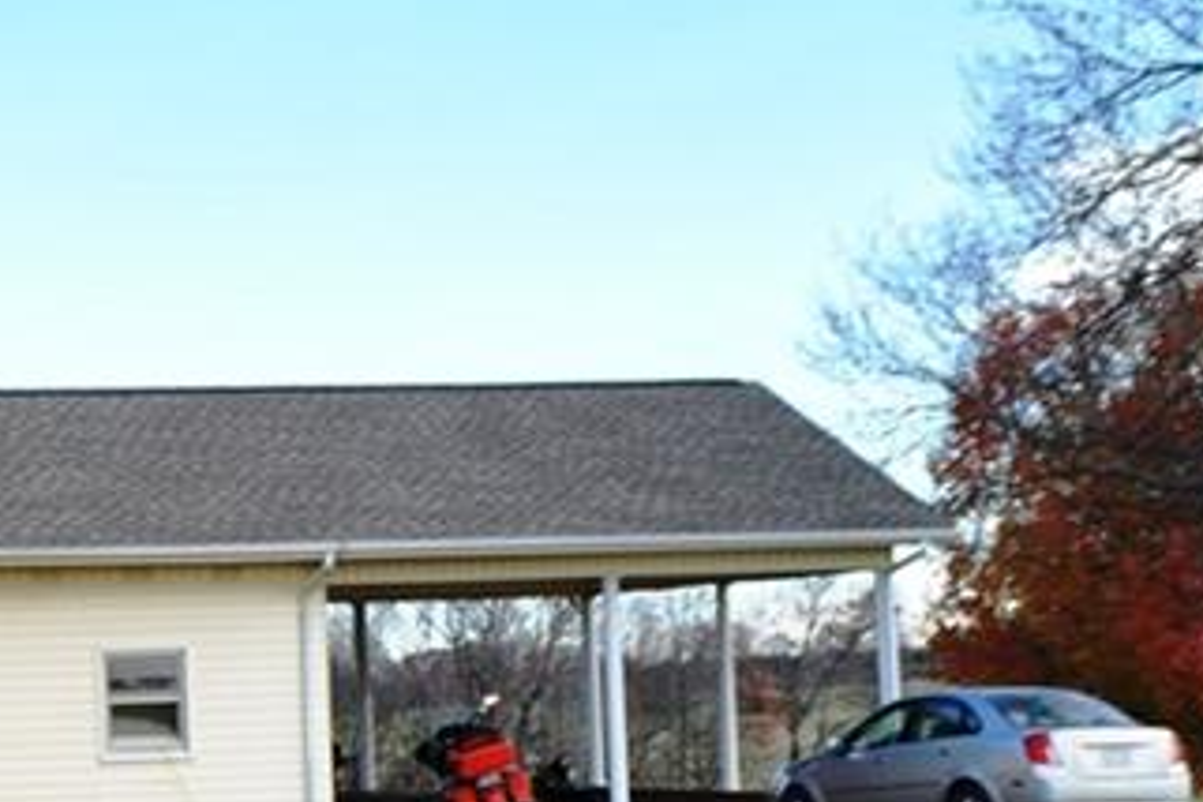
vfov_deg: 15.9
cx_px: -364
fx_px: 2874
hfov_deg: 21.4
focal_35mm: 86
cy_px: 480
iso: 200
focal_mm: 18
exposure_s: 1/160
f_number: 6.3
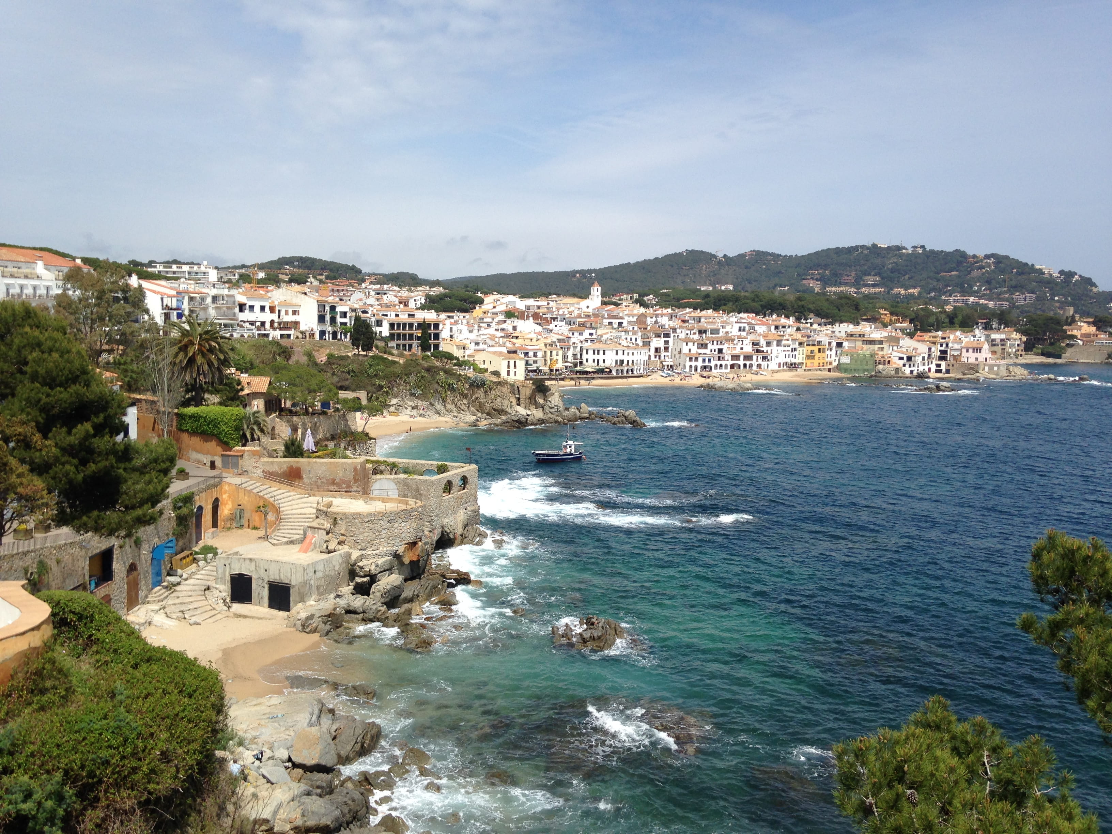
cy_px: 417
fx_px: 1060
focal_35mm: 33
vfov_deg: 42.9
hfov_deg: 55.4
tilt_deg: -6.0
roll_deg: +0.4
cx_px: 556
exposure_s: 1/2169
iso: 50
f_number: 2.4
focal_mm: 4.12
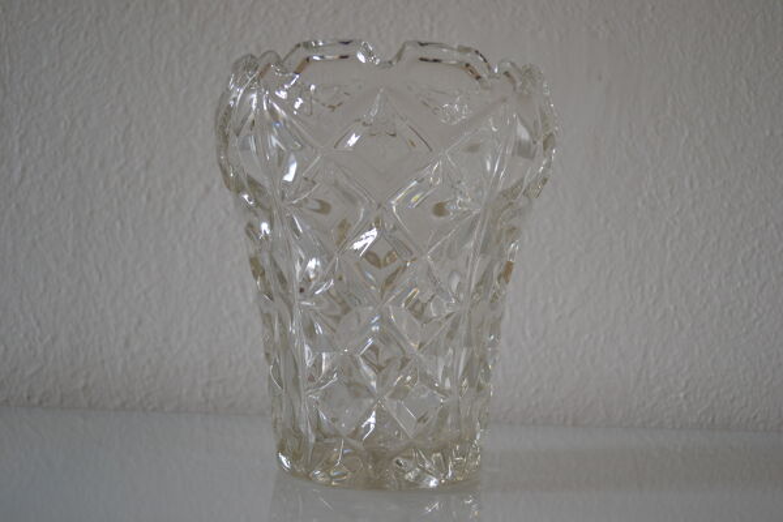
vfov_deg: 29.9
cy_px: 261
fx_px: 979
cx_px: 392
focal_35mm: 45
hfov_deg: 43.6
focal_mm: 30
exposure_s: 1/30
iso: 400
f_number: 4.5
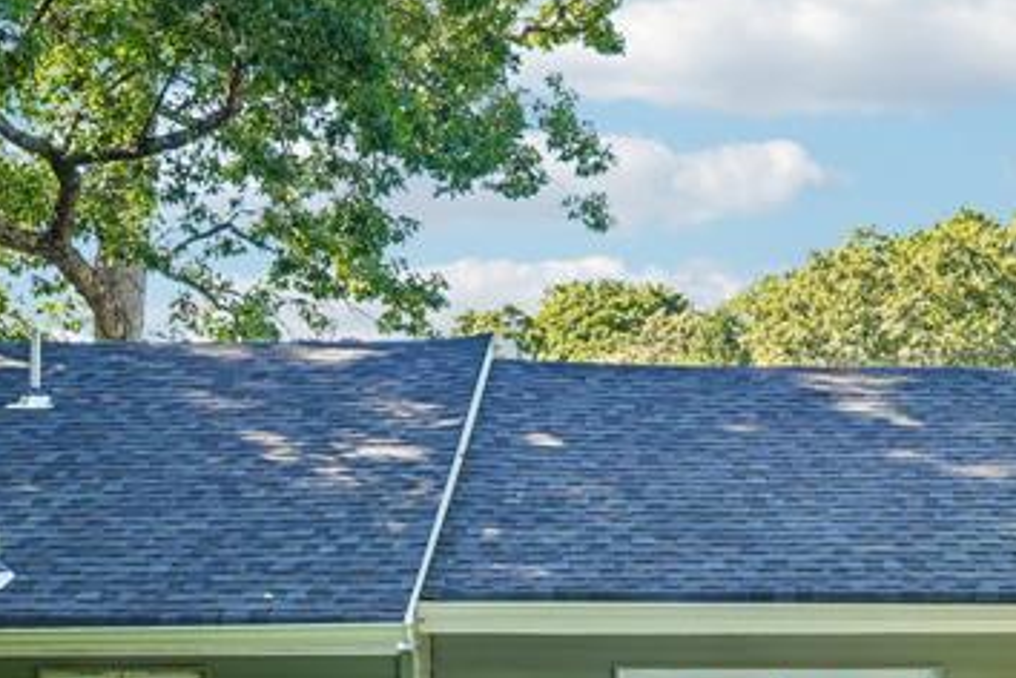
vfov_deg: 16.0
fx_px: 2327
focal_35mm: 82
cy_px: 767
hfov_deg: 24.3
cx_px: 769
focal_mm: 28.5
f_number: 8
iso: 250
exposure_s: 1/30
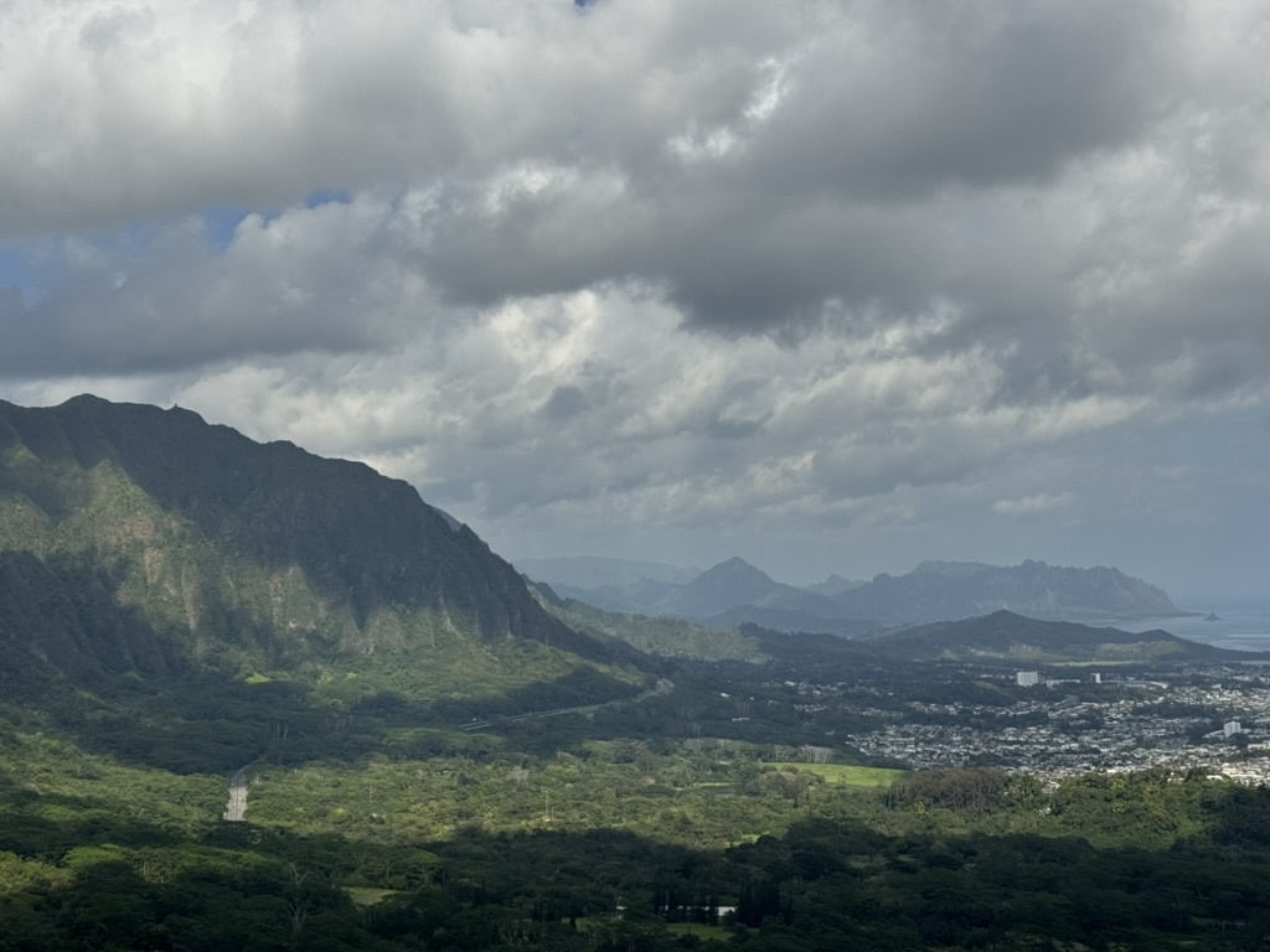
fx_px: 1761
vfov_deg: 30.3
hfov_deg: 39.7
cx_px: 635
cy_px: 476
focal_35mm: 48
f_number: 1.78
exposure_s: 1/7937
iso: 64
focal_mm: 6.76
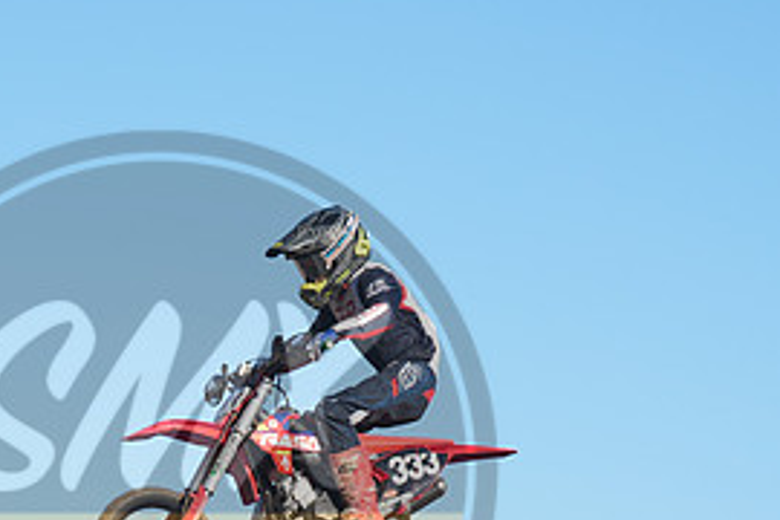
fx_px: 6153
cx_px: 159
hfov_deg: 7.2
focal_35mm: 284
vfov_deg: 4.8
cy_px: 469
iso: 250
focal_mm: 132
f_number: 11
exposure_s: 1/250
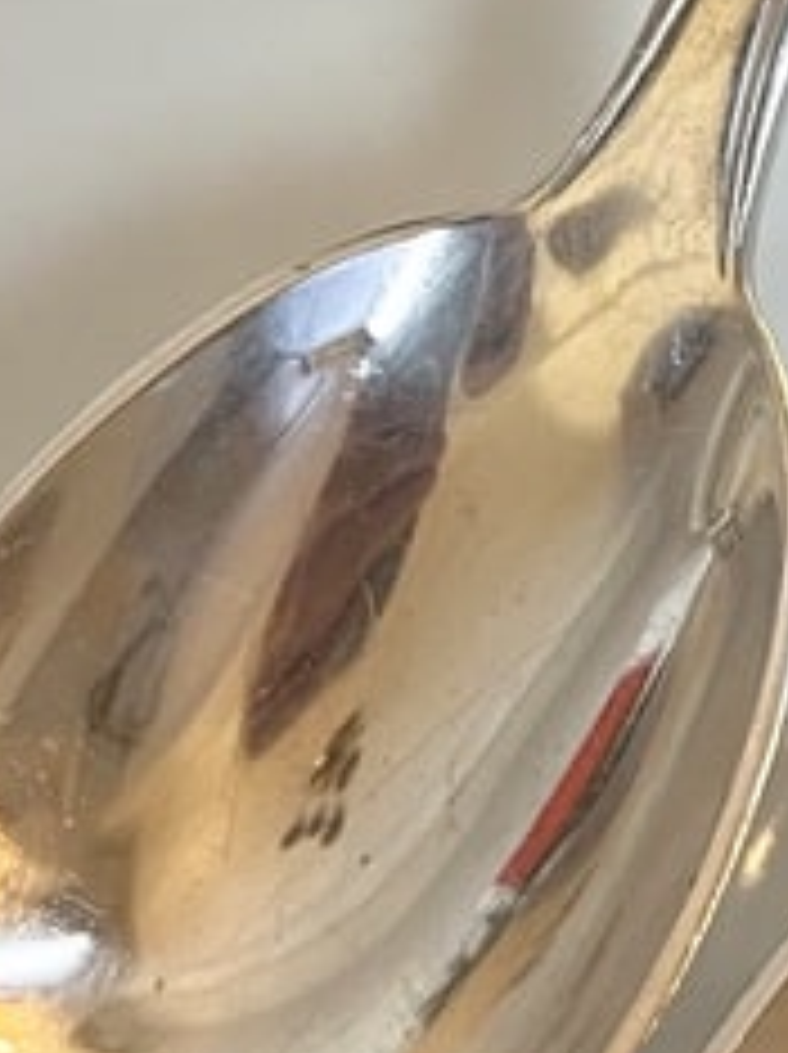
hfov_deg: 12.7
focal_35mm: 114
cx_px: 883
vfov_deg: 17.1
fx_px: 3466
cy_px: 184
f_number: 1.5
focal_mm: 5.7
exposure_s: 1/50
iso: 250
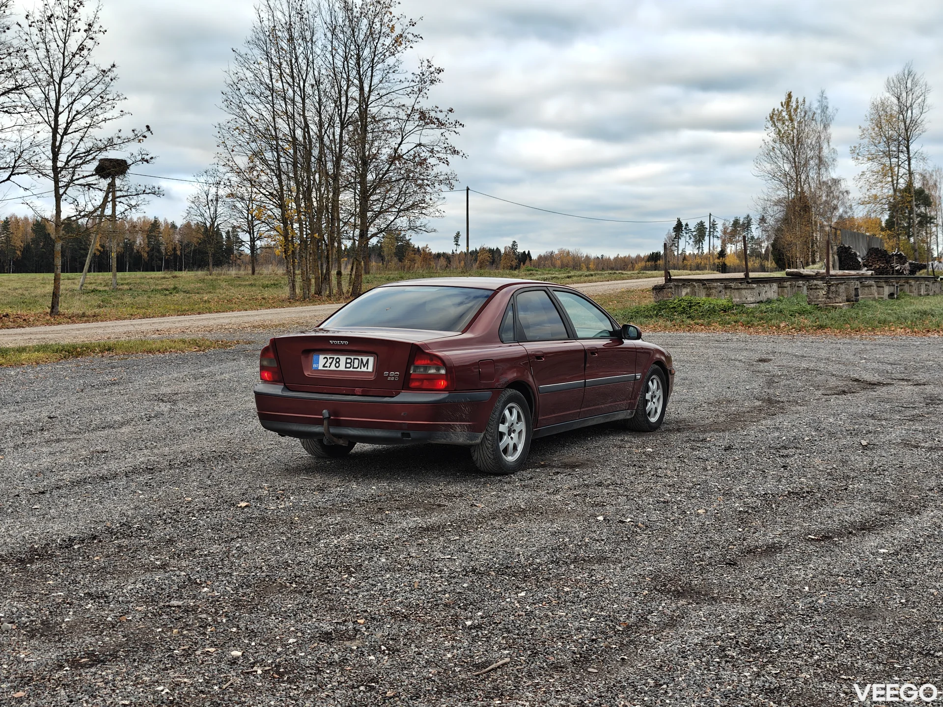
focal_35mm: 50
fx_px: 1362
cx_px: 472
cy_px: 354
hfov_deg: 38.2
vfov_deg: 29.1
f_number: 1.68
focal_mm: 6.57
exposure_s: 1/592
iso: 107
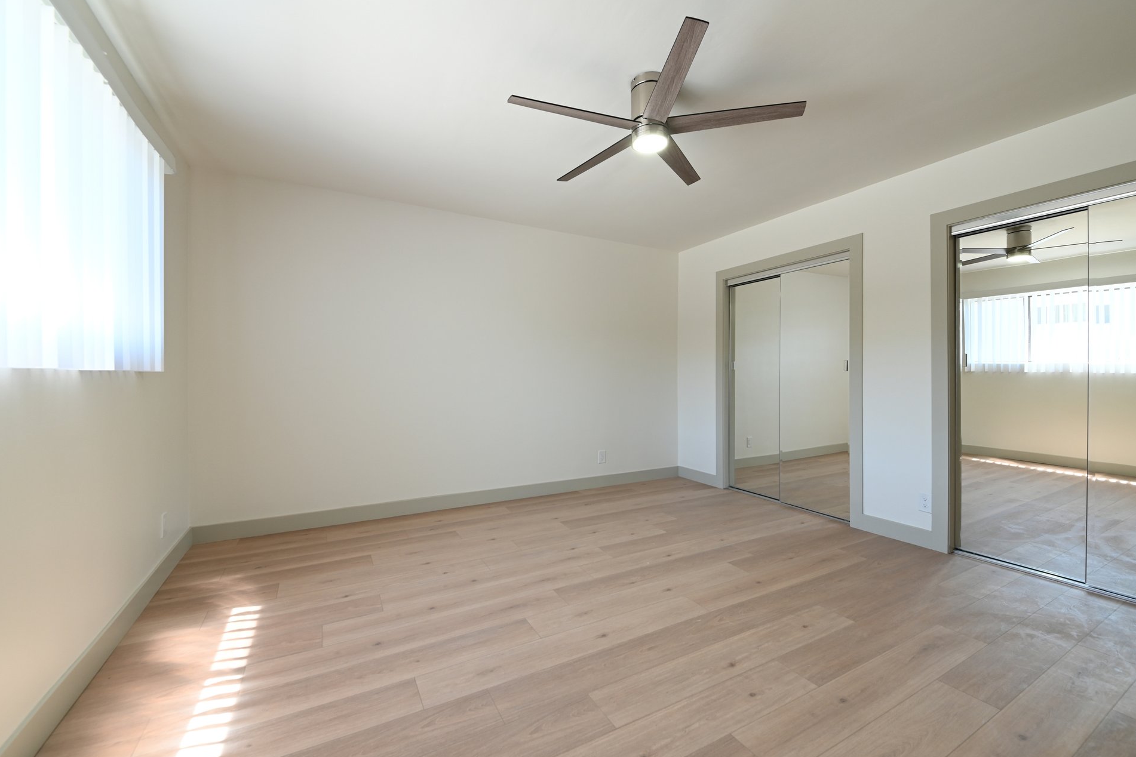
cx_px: 581
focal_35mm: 14
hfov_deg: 104.2
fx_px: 442
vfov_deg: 81.2
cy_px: 394
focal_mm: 13
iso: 250
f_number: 8
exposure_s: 1/5
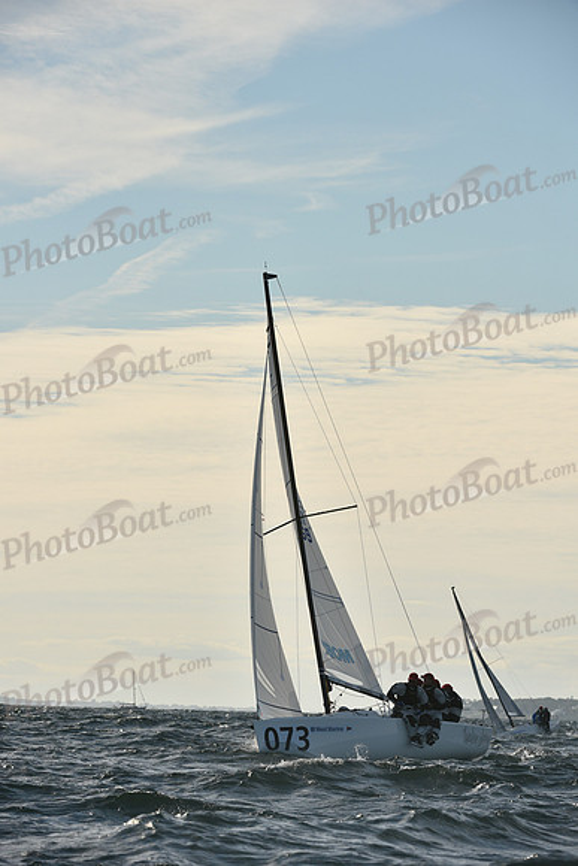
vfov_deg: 9.4
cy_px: 433
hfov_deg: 6.2
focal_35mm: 220
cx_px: 289
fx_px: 5295
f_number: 8
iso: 250
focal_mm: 220
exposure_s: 1/1250
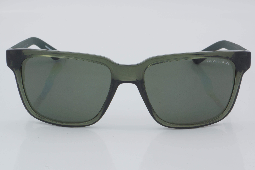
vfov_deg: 16.6
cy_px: 85
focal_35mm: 82
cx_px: 128
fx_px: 584
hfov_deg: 24.6
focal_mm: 55
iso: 100
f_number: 32
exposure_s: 1/4
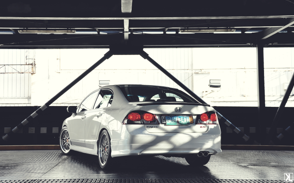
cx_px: 138
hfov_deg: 54.0
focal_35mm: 36
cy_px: 80
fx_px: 288
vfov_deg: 35.3
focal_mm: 22
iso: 250
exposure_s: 1/100
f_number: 3.8
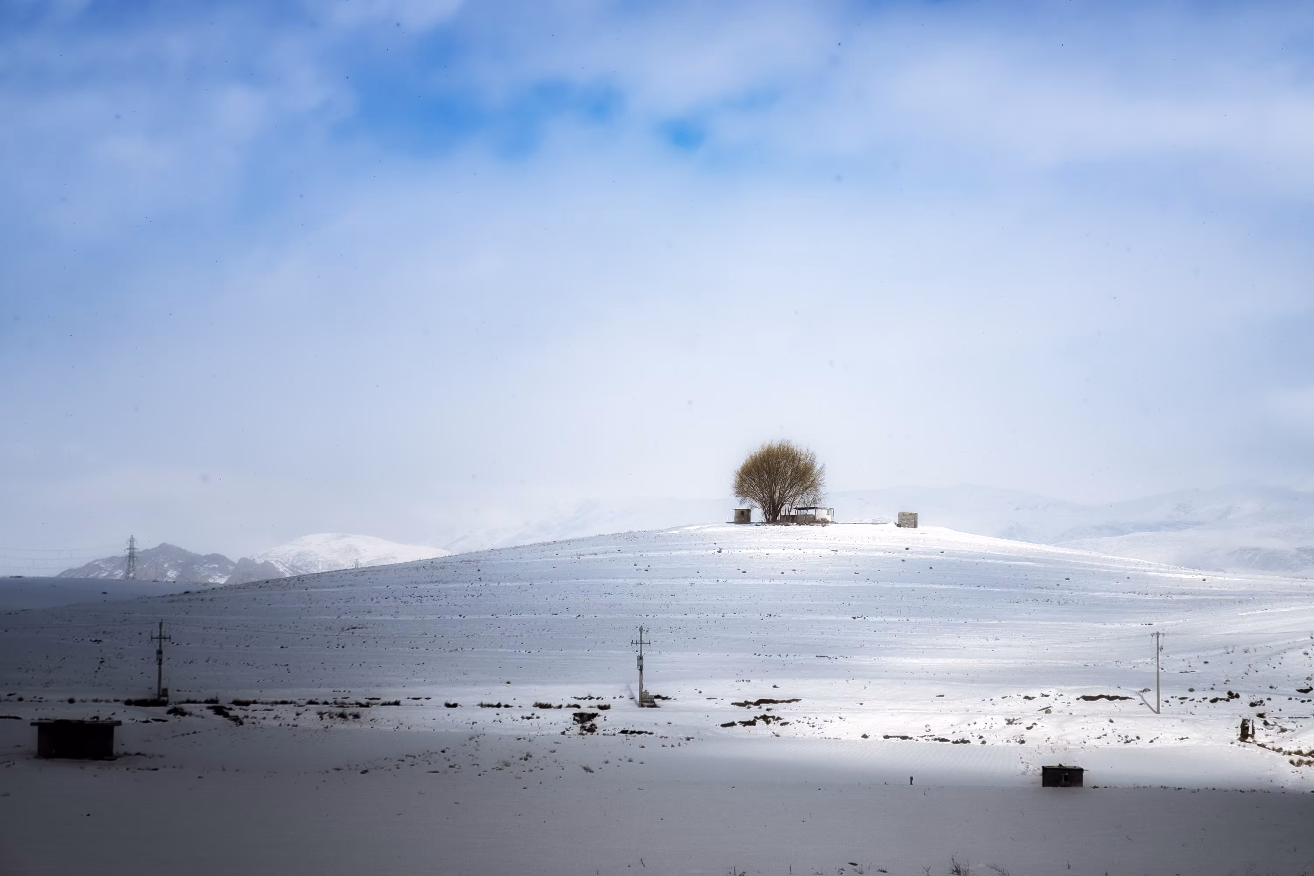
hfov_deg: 24.5
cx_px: 657
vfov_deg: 16.5
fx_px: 3029
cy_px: 438
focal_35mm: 83
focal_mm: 55
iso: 250
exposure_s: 1/2000
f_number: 6.4
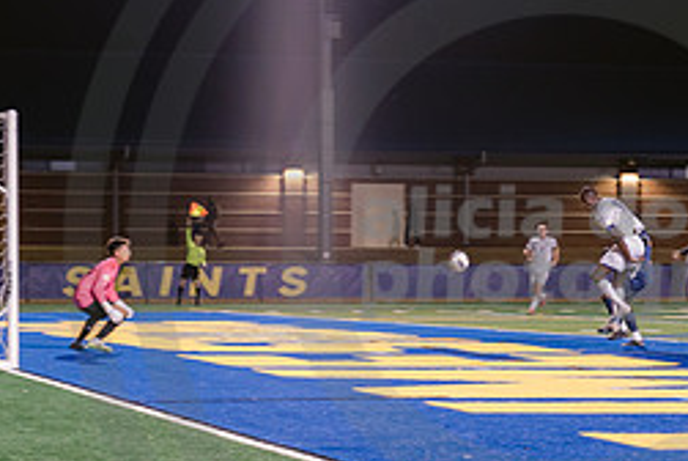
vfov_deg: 9.6
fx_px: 2736
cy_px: 243
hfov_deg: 14.3
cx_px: 551
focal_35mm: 143
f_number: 4
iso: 2500
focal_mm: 62
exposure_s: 1/160
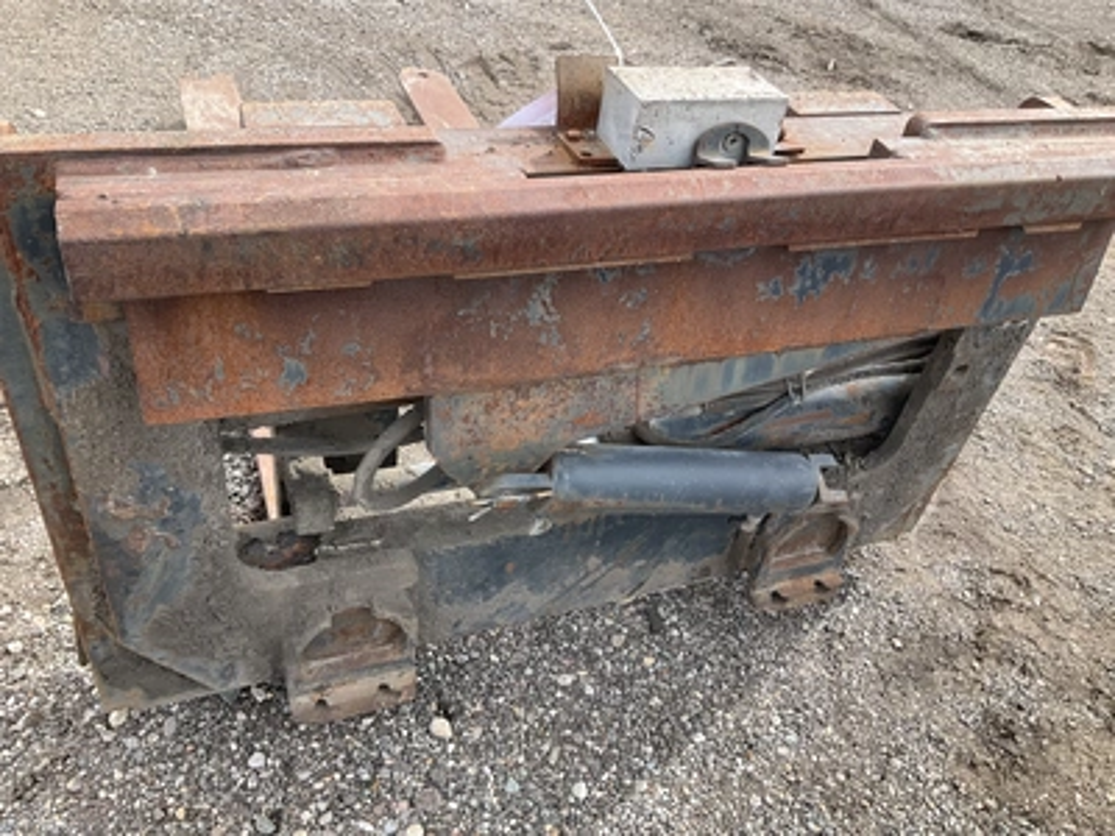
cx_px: 558
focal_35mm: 29
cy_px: 418
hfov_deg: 61.7
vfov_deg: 48.2
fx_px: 934
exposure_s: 1/338
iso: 25
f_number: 1.8
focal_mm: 3
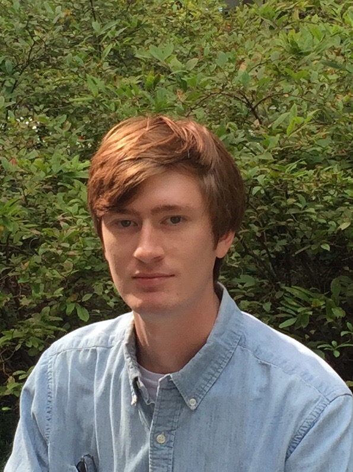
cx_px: 176
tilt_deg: -10.3
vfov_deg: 61.7
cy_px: 236
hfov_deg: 48.2
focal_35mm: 29
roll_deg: +1.0
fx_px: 395
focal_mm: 4.15
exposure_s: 1/280
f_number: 2.2
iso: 32
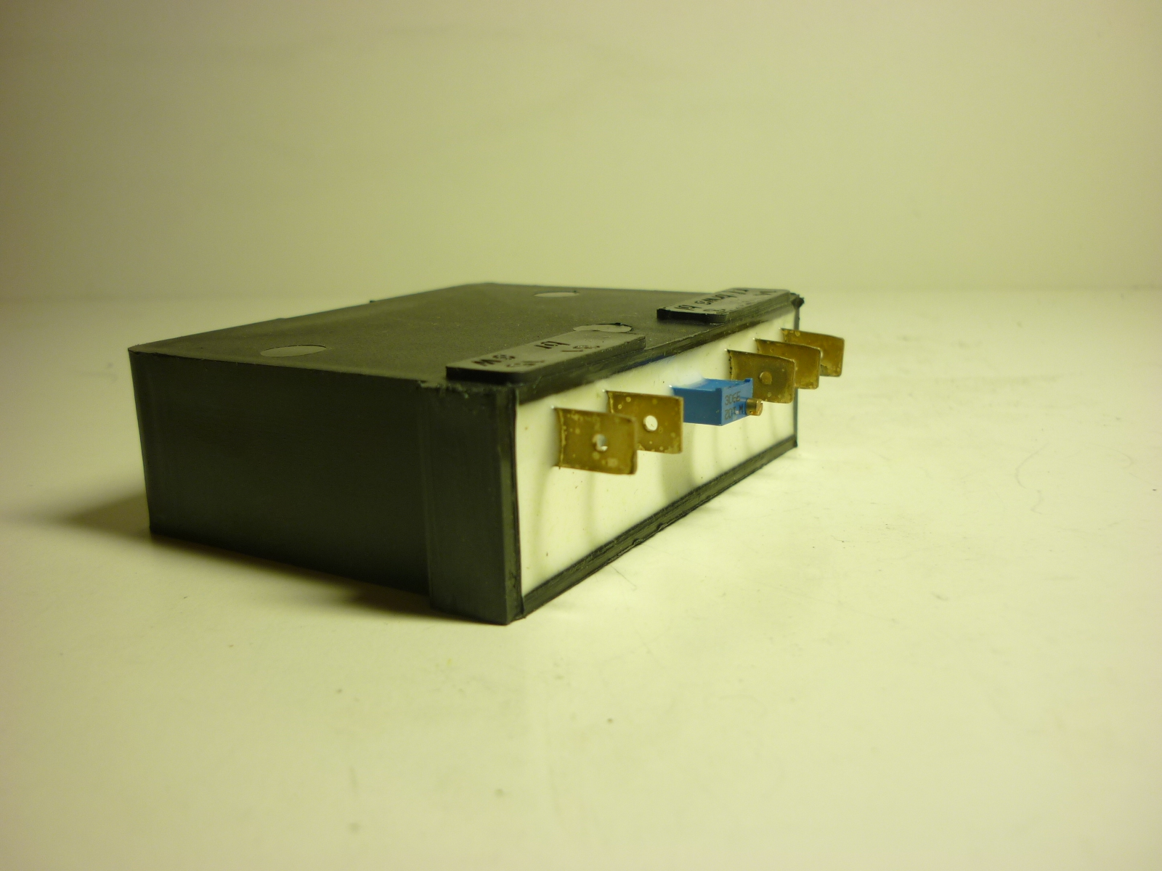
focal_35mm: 33
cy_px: 436
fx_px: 1108
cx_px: 581
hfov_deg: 55.4
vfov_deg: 42.9
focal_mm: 5.5
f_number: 2.8
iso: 80
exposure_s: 1/40
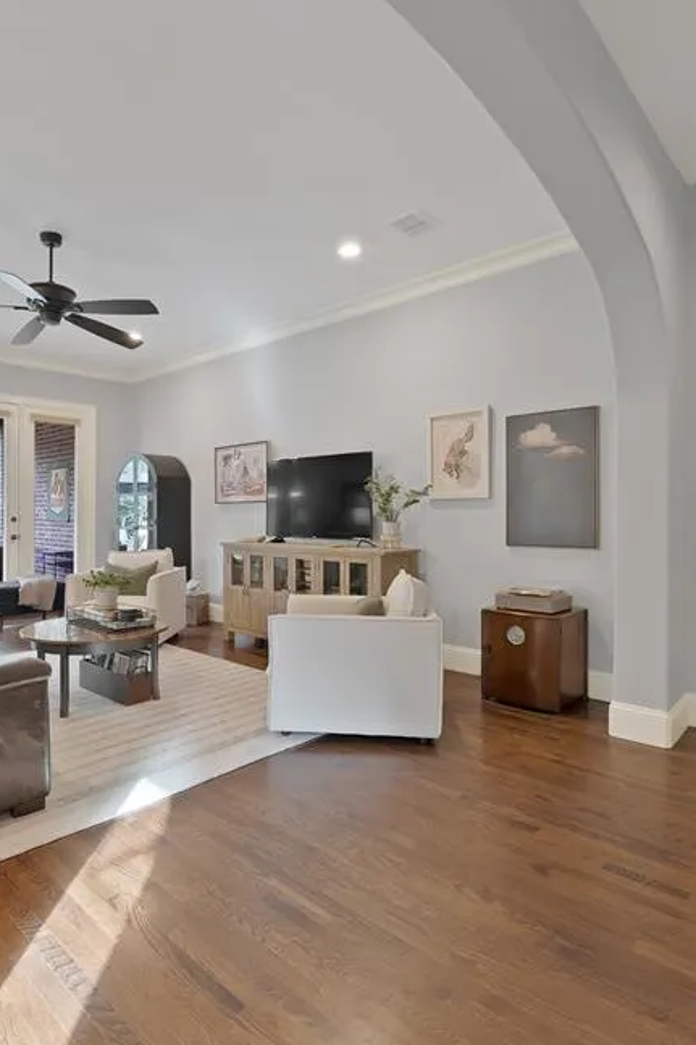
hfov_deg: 64.3
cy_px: 528
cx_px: 305
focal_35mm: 19
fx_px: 551
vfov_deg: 86.9
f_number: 9
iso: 640
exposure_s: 1/1.25
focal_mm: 12
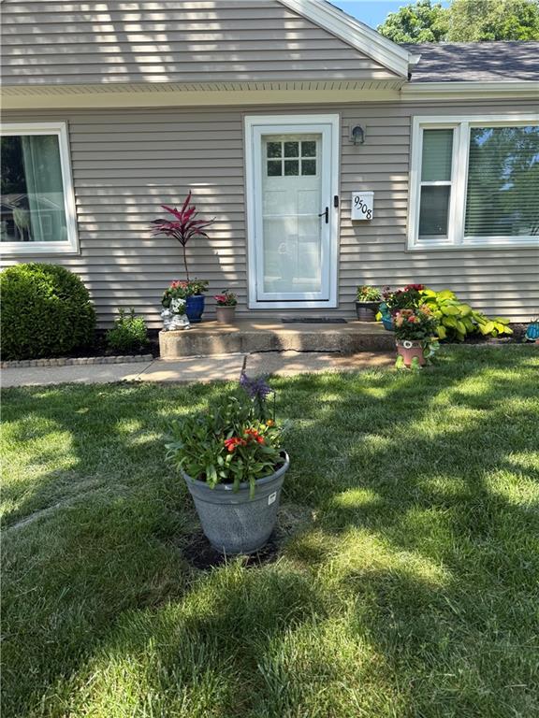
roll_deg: +0.8
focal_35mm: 24
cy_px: 359
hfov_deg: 56.8
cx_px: 270
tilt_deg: -11.6
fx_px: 498
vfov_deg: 71.6
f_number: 1.78
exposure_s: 1/931
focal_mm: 6.76
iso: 80
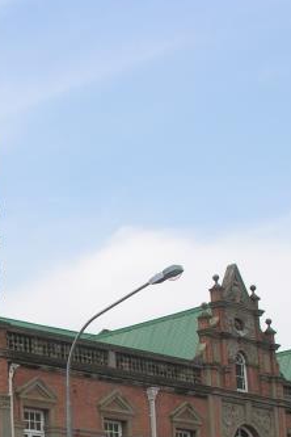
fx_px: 1358
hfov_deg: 12.1
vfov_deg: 17.6
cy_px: 491
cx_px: -14
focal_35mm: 112
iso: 50
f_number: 6.3
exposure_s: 1/196
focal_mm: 8.9
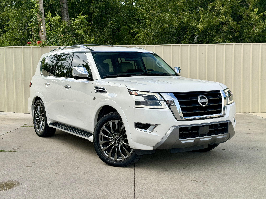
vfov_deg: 30.3
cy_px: 100
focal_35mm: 48
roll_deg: +0.5
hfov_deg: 39.7
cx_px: 133
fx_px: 369
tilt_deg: -3.4
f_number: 1.78
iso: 64
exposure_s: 1/1403
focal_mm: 6.76
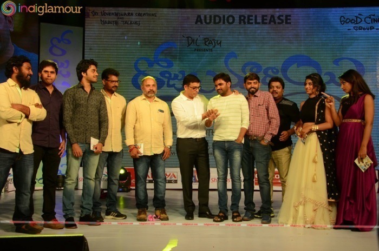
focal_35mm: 45
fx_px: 473
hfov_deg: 43.7
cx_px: 190
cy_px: 126
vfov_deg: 29.8
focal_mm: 30
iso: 1000
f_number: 8
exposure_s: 1/125
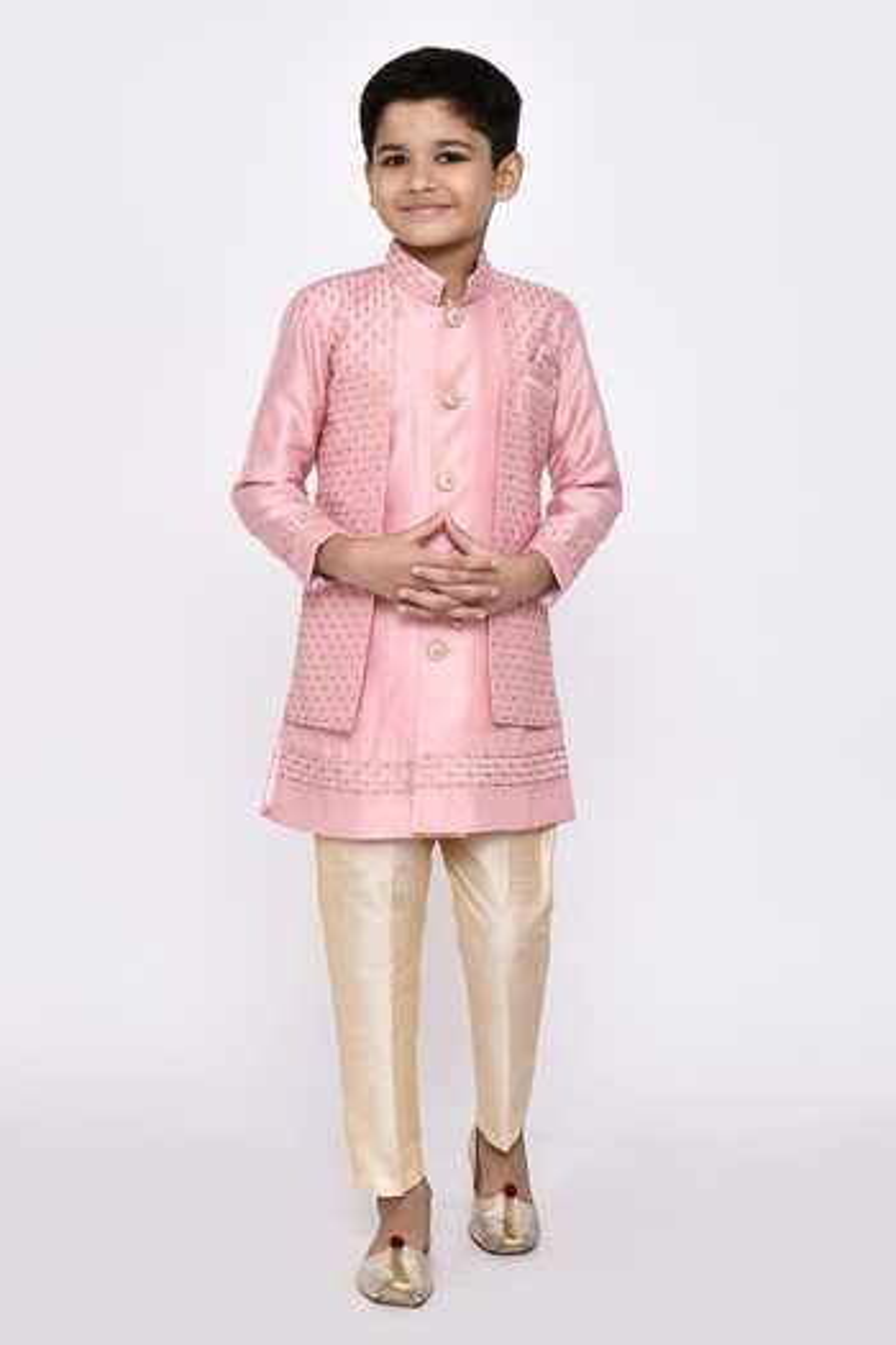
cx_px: 448
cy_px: 672
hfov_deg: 27.0
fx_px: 1867
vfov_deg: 39.6
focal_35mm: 50
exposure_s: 1/160
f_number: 10
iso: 250
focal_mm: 50
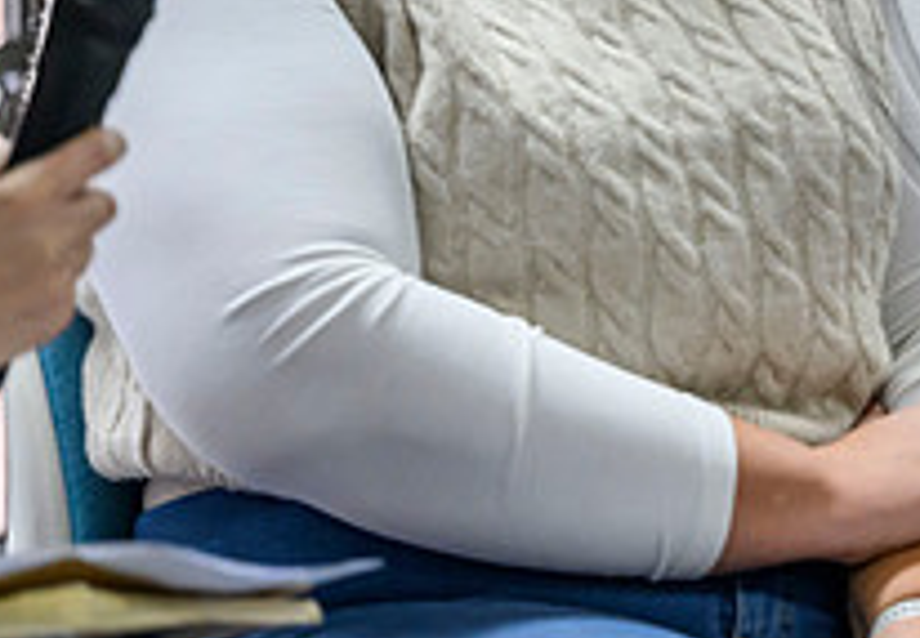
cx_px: 1321
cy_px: -107
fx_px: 11621
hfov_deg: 4.5
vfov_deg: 3.1
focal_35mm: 449
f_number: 3.2
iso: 3200
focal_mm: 155
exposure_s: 1/400
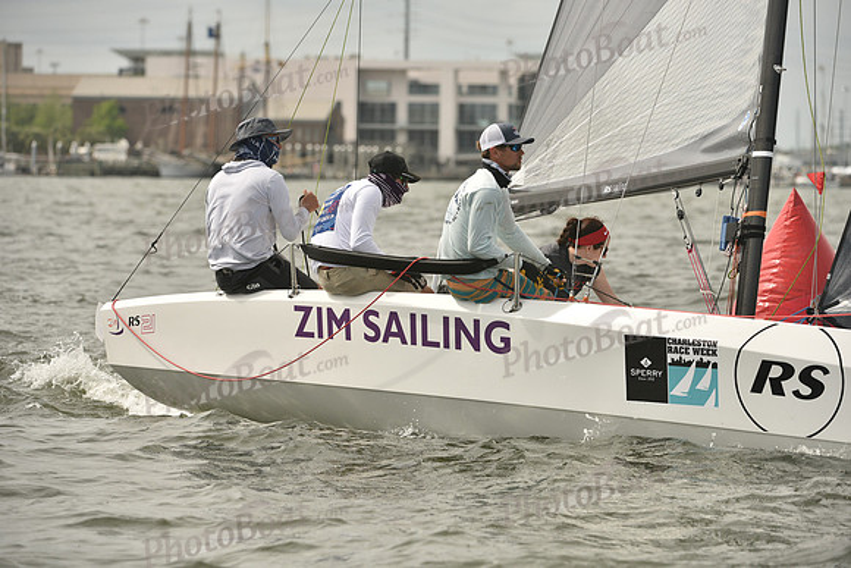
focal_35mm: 240
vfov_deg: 5.7
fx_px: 5674
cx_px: 426
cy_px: 284
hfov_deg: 8.6
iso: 320
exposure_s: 1/1600
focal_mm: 240
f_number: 6.3
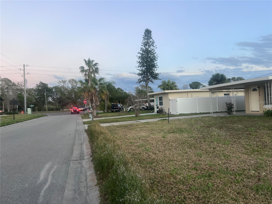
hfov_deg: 67.3
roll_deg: +2.1
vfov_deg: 53.1
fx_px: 204
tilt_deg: +1.7
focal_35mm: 26
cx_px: 136
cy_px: 102
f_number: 1.5
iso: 80
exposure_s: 1/121
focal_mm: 5.7
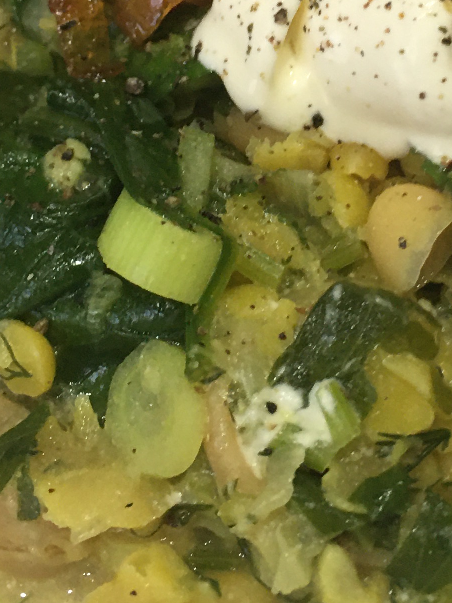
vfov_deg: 19.7
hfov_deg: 15.1
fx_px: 1688
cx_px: 366
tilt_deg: -51.4
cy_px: 12
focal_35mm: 97
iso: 50
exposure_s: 1/17
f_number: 2.2
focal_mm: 4.15
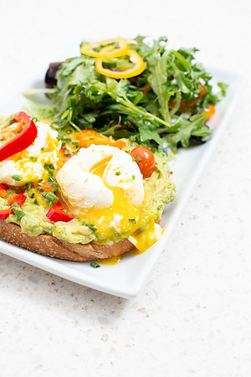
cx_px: 126
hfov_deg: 27.0
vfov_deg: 39.6
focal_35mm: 50
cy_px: 188
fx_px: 523
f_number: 5.6
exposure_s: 1/250
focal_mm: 50
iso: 200
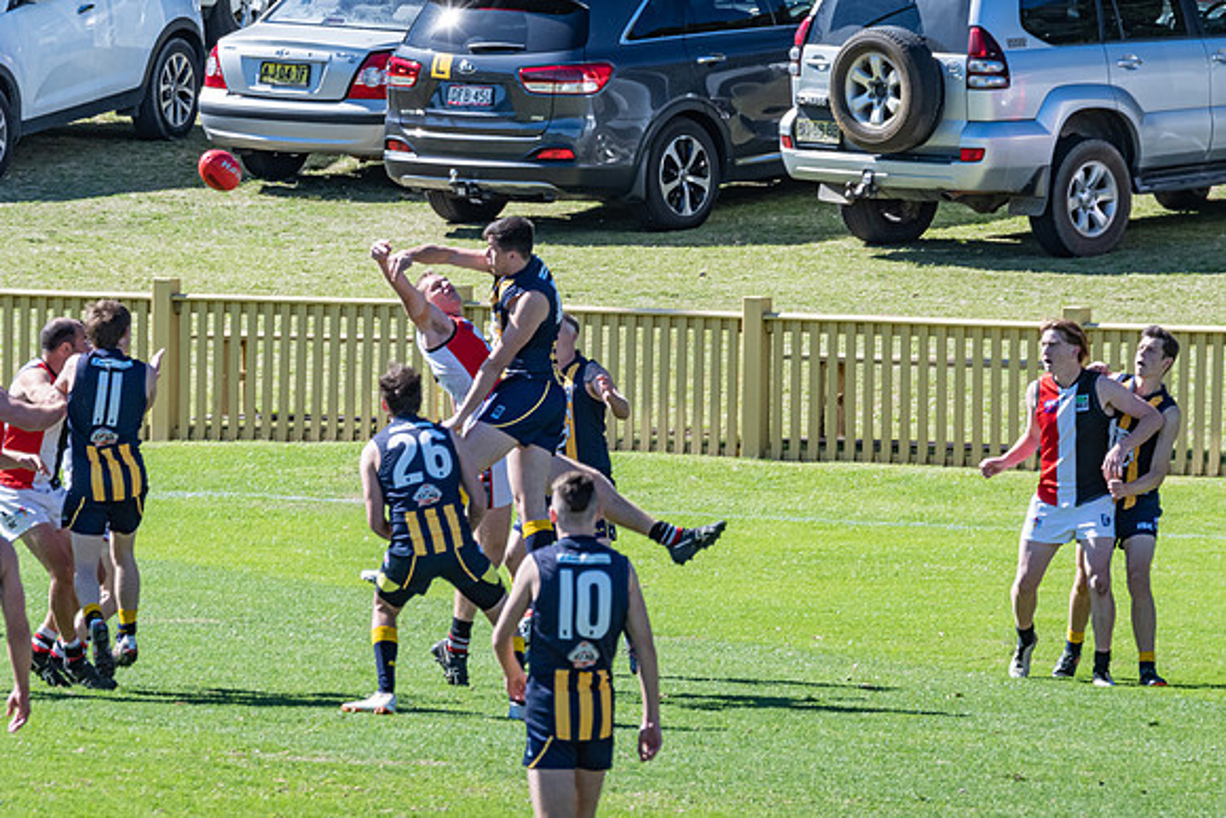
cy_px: 380
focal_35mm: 739
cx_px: 613
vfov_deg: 1.9
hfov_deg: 2.8
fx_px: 25171
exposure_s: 1/640
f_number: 14
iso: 800
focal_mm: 460
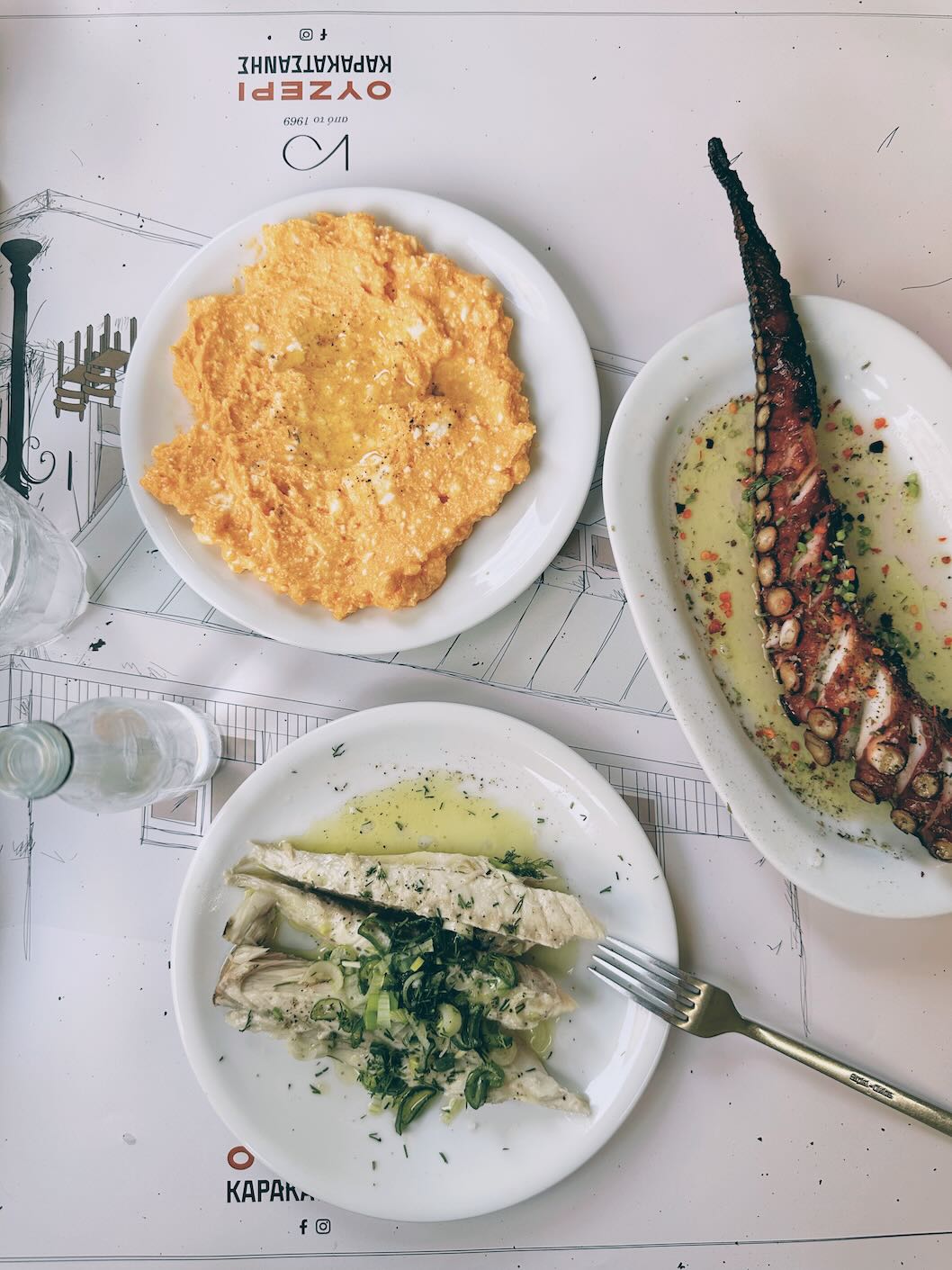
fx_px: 880
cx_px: 476
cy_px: 635
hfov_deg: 56.8
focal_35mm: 24
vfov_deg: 71.6
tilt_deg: -84.8
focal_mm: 6.86
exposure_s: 1/370
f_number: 1.78
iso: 80
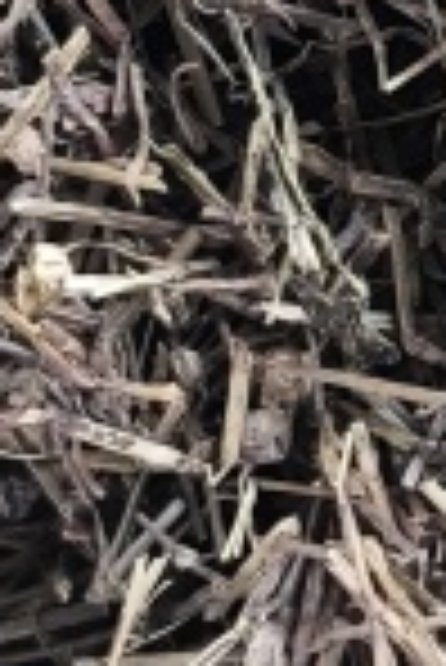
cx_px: 640
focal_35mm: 172
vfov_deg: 11.9
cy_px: 173
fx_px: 3189
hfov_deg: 7.9
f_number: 1.65
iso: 200
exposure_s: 1/100
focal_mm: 6.14
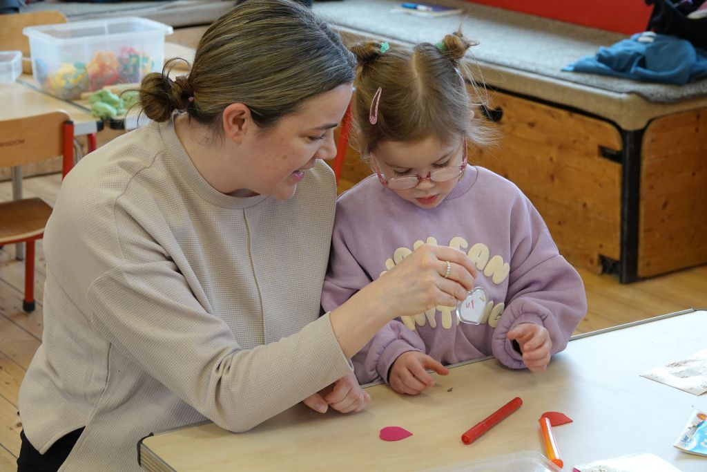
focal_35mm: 88
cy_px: 236
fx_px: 1728
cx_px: 354
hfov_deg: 23.1
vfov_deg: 15.5
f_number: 3.5
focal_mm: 32.39
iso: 800
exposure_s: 1/100
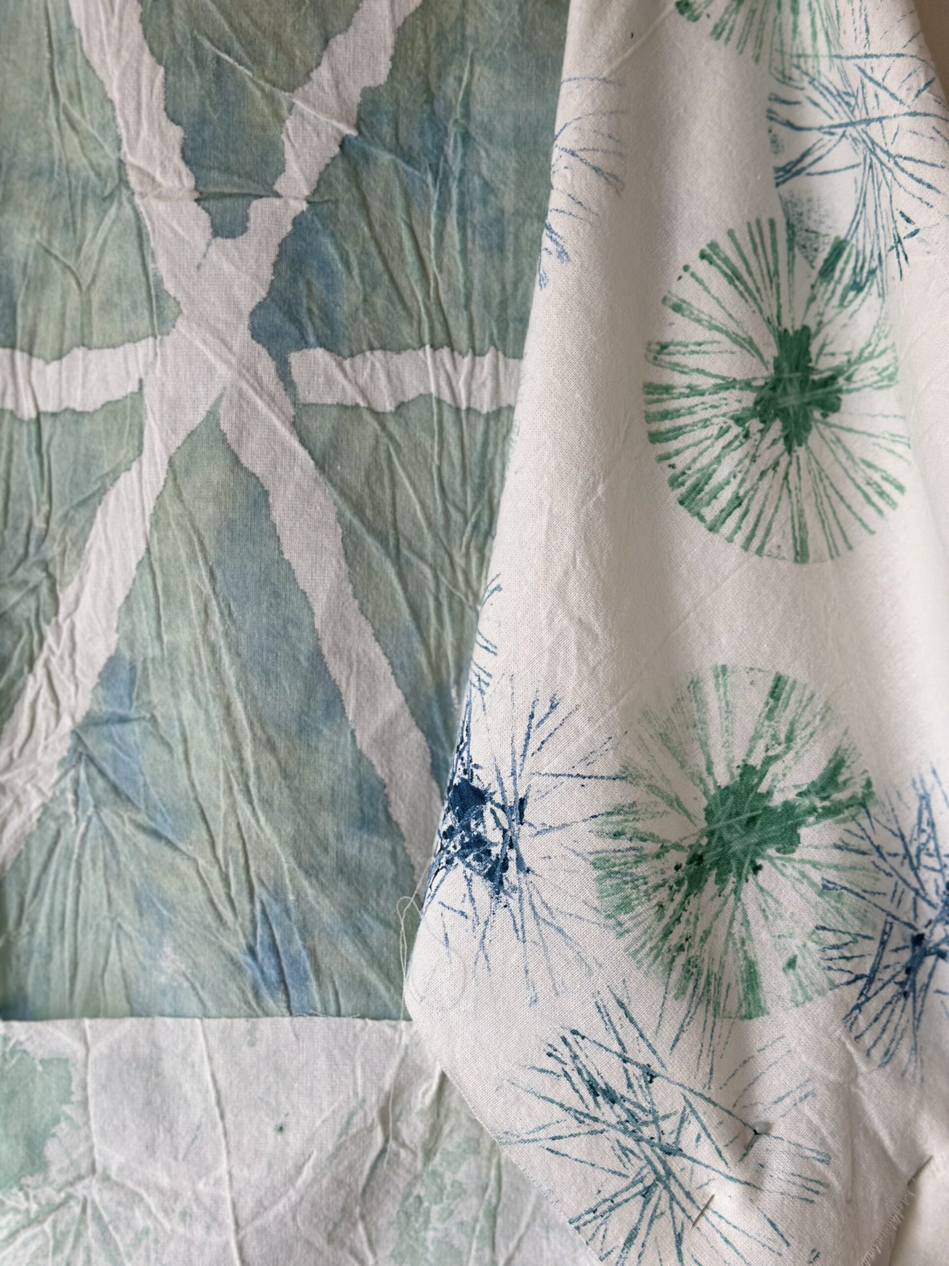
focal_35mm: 48
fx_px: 1755
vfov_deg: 39.7
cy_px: 633
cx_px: 474
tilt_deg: +2.3
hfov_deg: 30.3
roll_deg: +0.4
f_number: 1.78
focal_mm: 6.86
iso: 80
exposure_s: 1/172
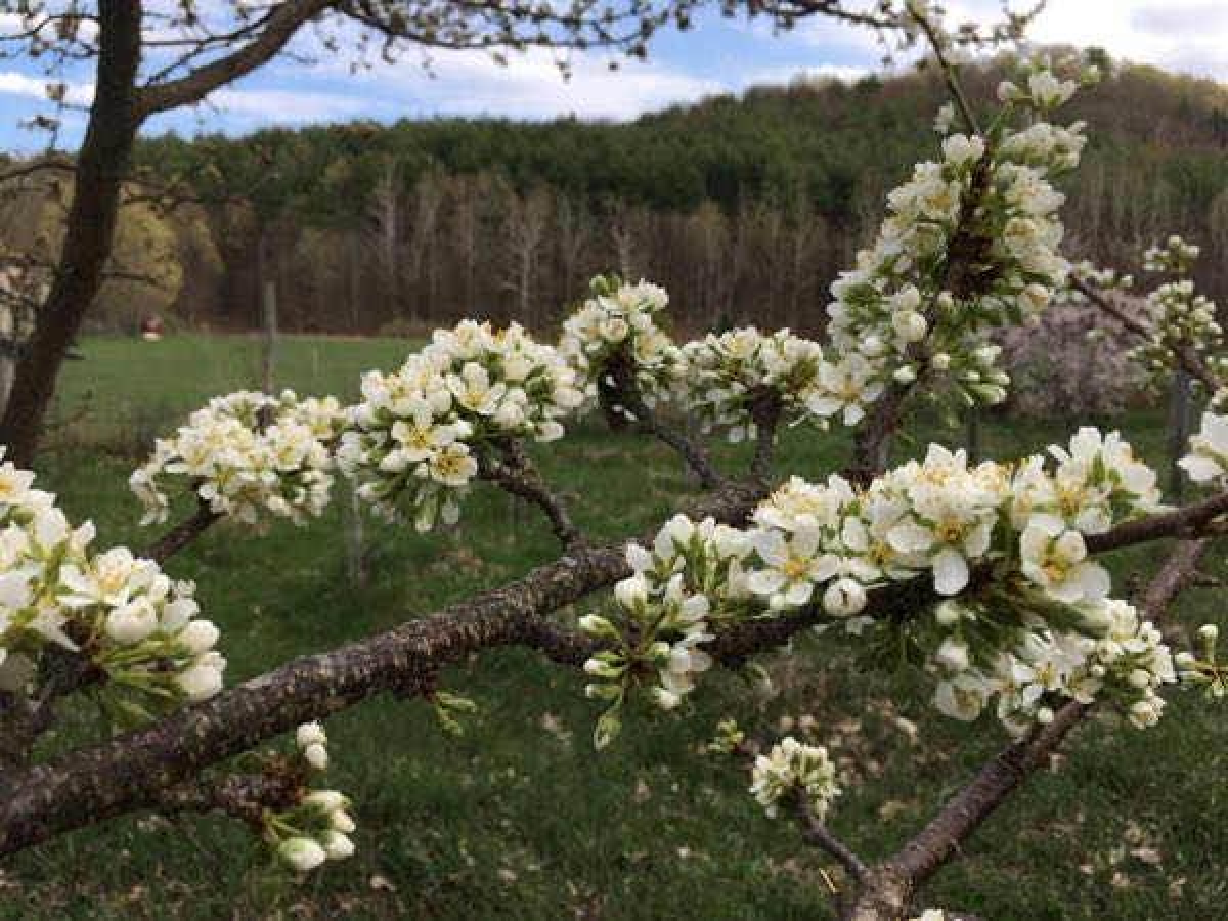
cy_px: 460
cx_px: 614
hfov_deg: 61.7
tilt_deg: -8.3
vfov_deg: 48.2
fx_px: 1029
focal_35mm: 29
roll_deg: +0.2
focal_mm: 4.15
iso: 25
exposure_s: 1/630
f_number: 2.2
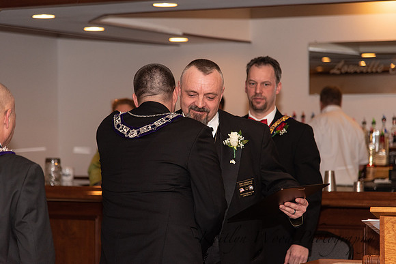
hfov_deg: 17.1
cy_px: 132
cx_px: 198
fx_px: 1320
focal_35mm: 120
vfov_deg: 11.4
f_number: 4
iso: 800
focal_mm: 120
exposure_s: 1/200
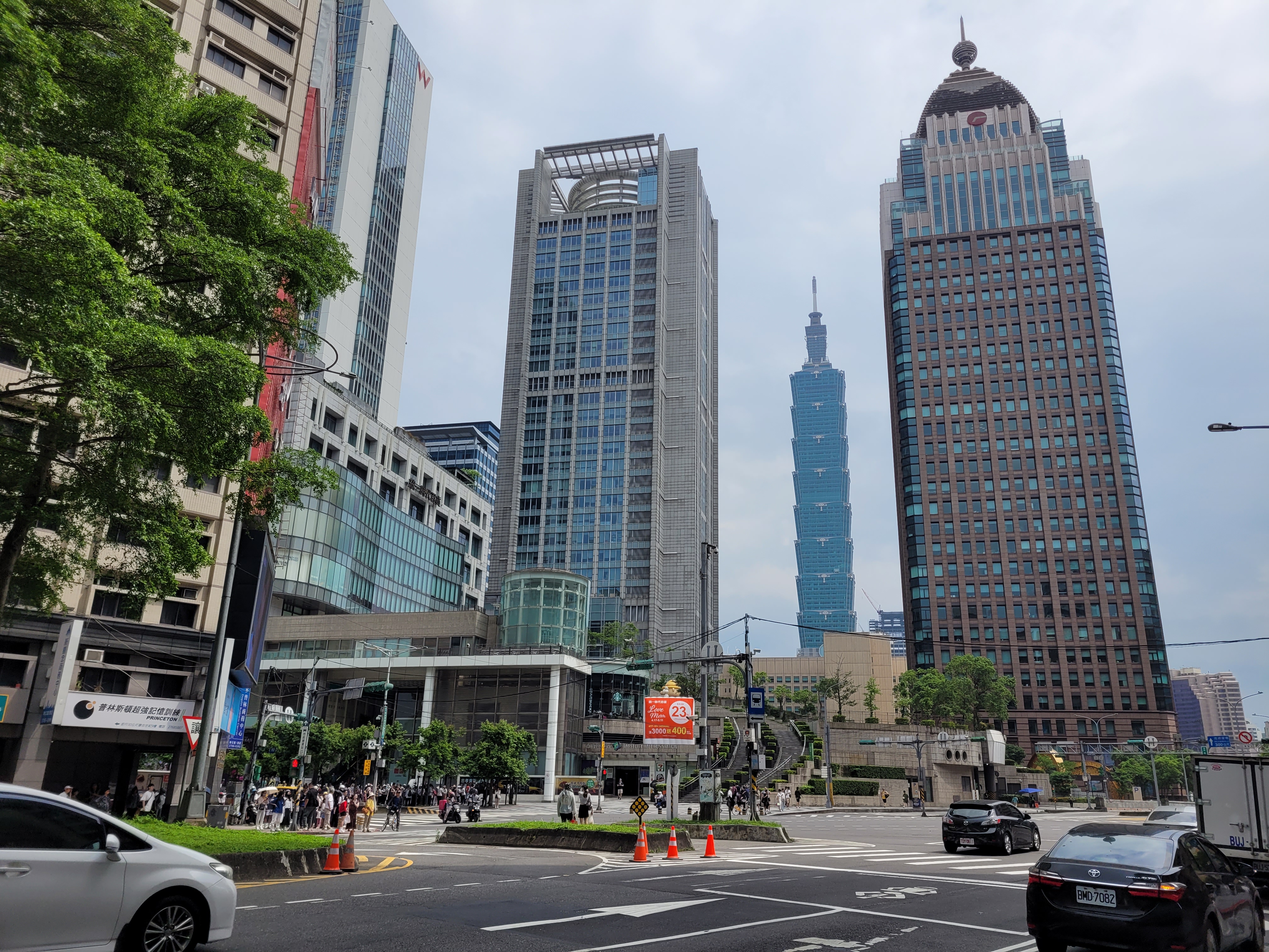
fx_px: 953
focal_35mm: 26
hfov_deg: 67.3
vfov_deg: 53.1
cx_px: 634
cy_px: 476
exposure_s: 1/4361
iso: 40
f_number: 1.8
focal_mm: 5.4
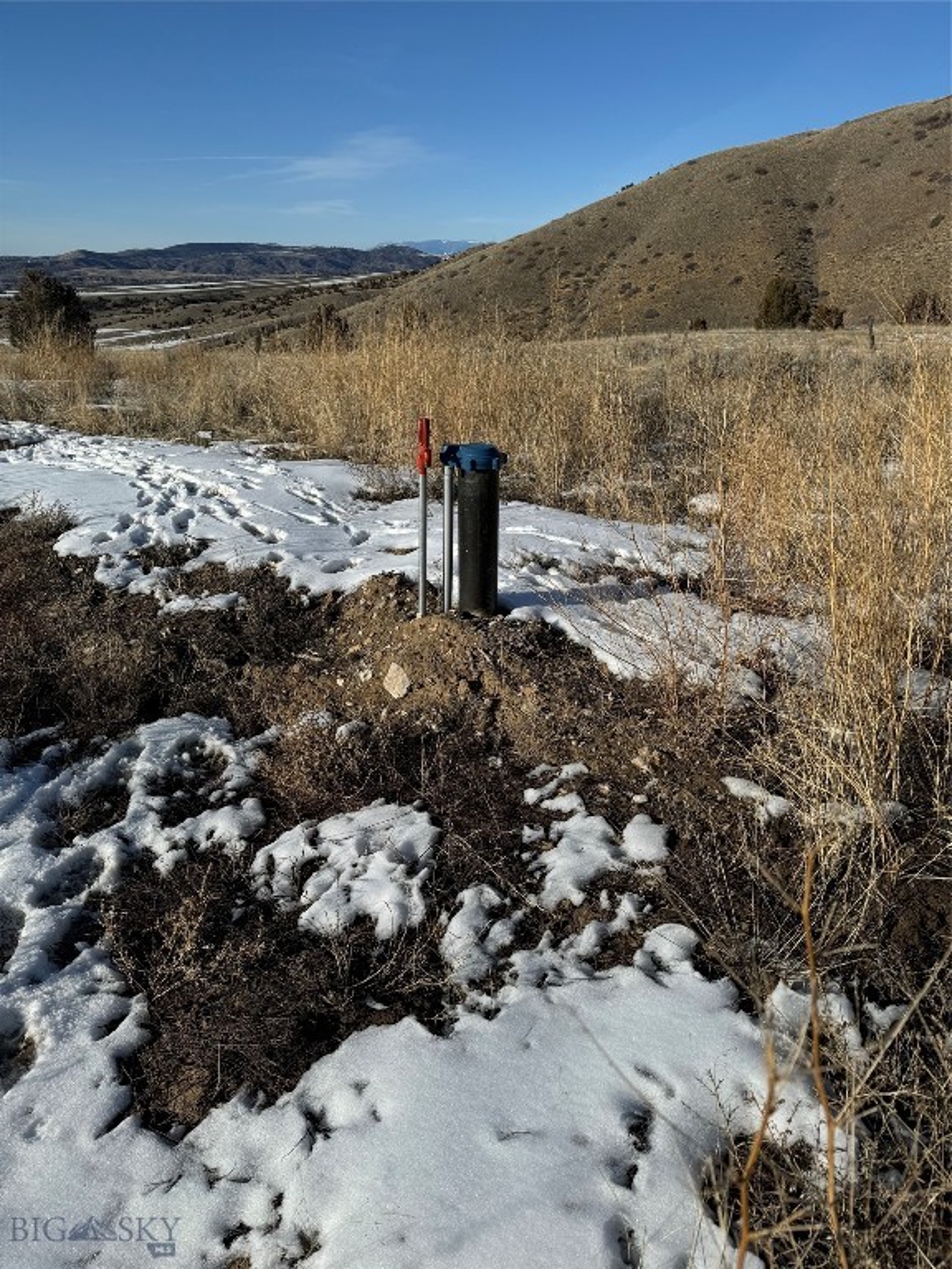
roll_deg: -1.0
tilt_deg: -21.2
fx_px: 880
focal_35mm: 24
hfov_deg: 56.8
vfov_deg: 71.6
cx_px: 476
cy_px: 634
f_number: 1.78
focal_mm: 6.86
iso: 80
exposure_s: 1/7937
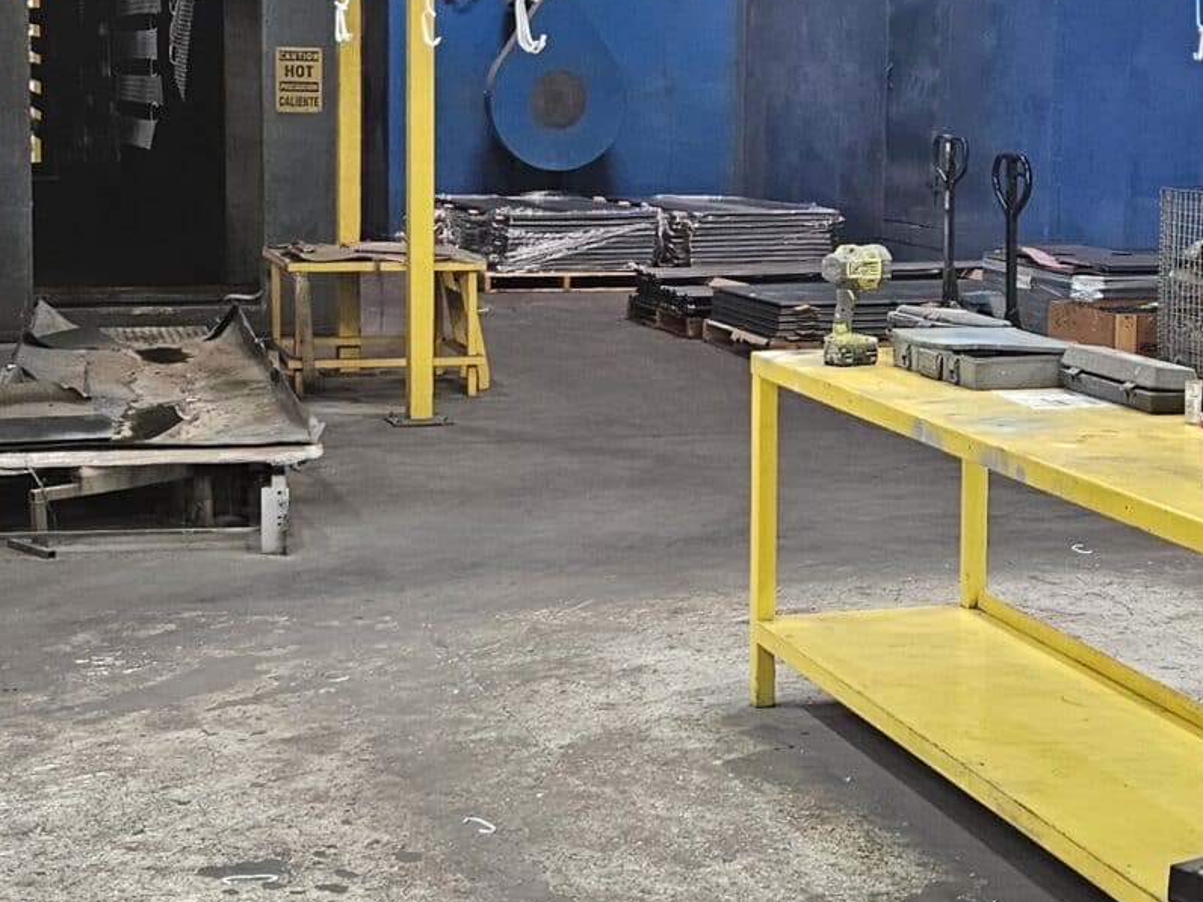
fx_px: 2572
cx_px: 689
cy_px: 319
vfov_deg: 19.8
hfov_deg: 26.3
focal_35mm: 74
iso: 320
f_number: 1.8
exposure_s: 1/120
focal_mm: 5.4
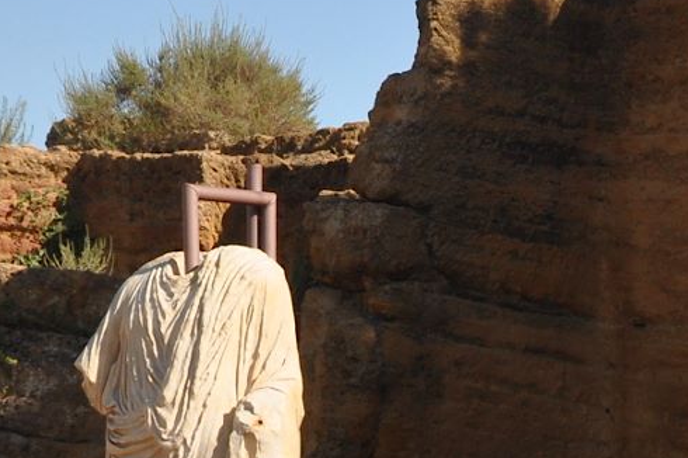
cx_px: 536
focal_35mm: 141
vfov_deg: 9.7
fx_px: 2693
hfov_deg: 14.5
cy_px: 380
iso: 320
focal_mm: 24
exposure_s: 1/125
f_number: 11
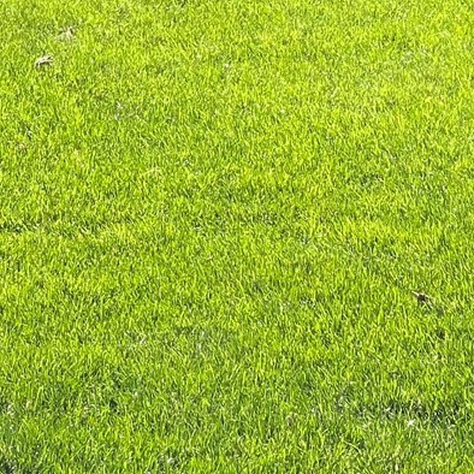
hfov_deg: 7.5
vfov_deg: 7.5
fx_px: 3563
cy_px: -97
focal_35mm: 230
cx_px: -148
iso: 20
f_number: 2.2
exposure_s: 1/389
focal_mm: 7.5
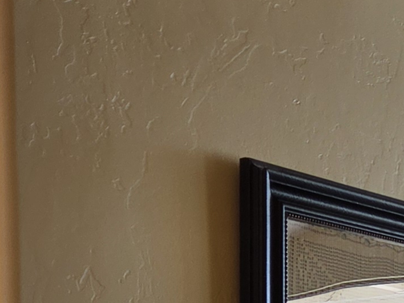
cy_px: 565
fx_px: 1517
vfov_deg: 10.6
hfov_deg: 14.2
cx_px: 601
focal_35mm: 130
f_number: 1.8
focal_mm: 5.4
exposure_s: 1/120
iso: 50
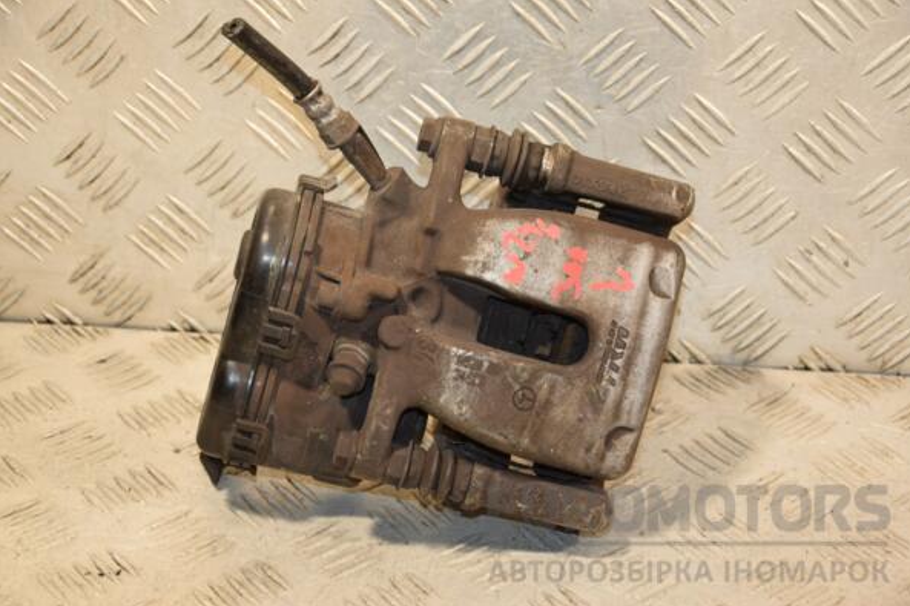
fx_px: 2224
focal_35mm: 88
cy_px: 304
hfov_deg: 23.1
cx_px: 459
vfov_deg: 15.5
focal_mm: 58
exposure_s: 1/125
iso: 800
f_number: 5
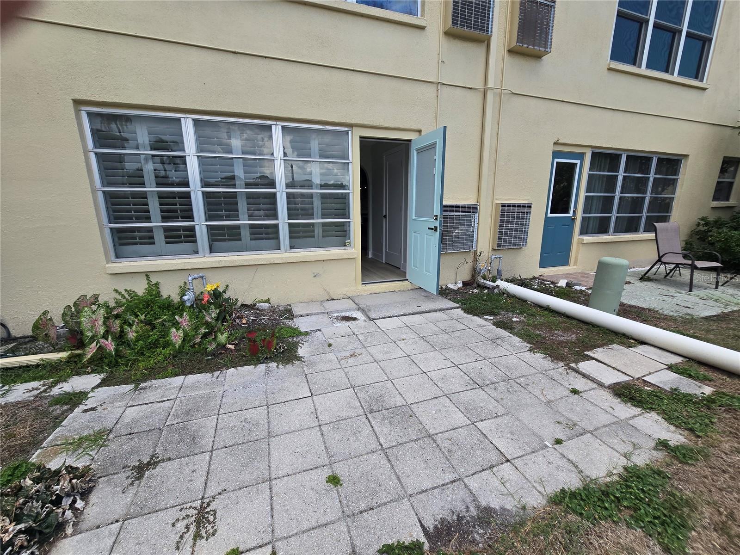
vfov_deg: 89.9
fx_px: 278
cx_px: 370
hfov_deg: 106.2
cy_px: 278
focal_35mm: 13
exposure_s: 1/679
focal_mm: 2.2
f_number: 2.2
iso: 50
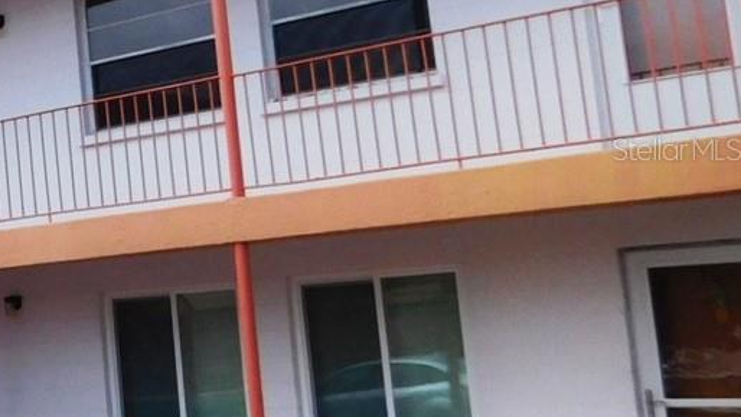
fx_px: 1532
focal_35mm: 78
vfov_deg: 15.5
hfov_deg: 22.0
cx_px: -405
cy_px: 149
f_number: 3
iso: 125
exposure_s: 1/1250
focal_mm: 4
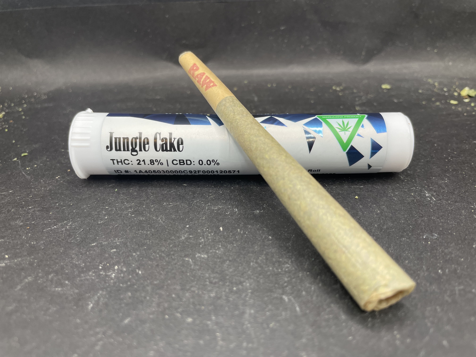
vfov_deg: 53.1
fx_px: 358
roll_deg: +0.8
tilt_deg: -35.8
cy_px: 178
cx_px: 238
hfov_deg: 67.3
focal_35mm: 26
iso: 50
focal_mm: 4.2
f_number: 1.6
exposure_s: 1/120
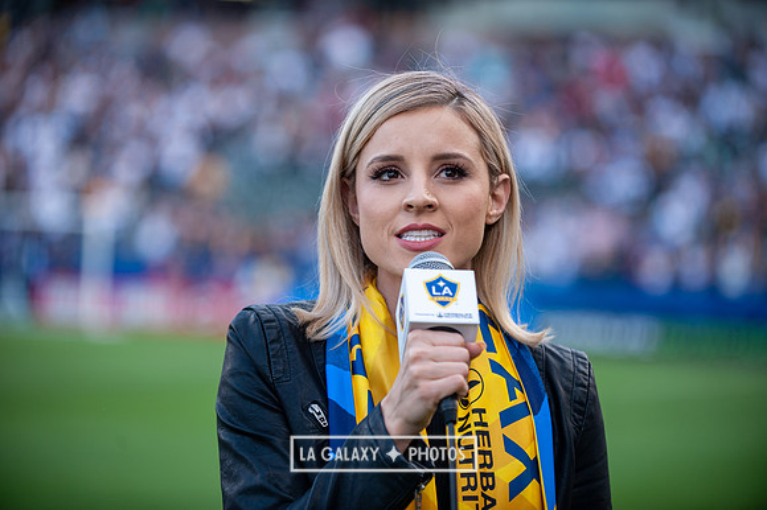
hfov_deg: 17.1
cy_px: 255
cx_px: 384
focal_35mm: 120
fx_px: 2555
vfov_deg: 11.4
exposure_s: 1/400
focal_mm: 120
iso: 250
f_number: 2.8
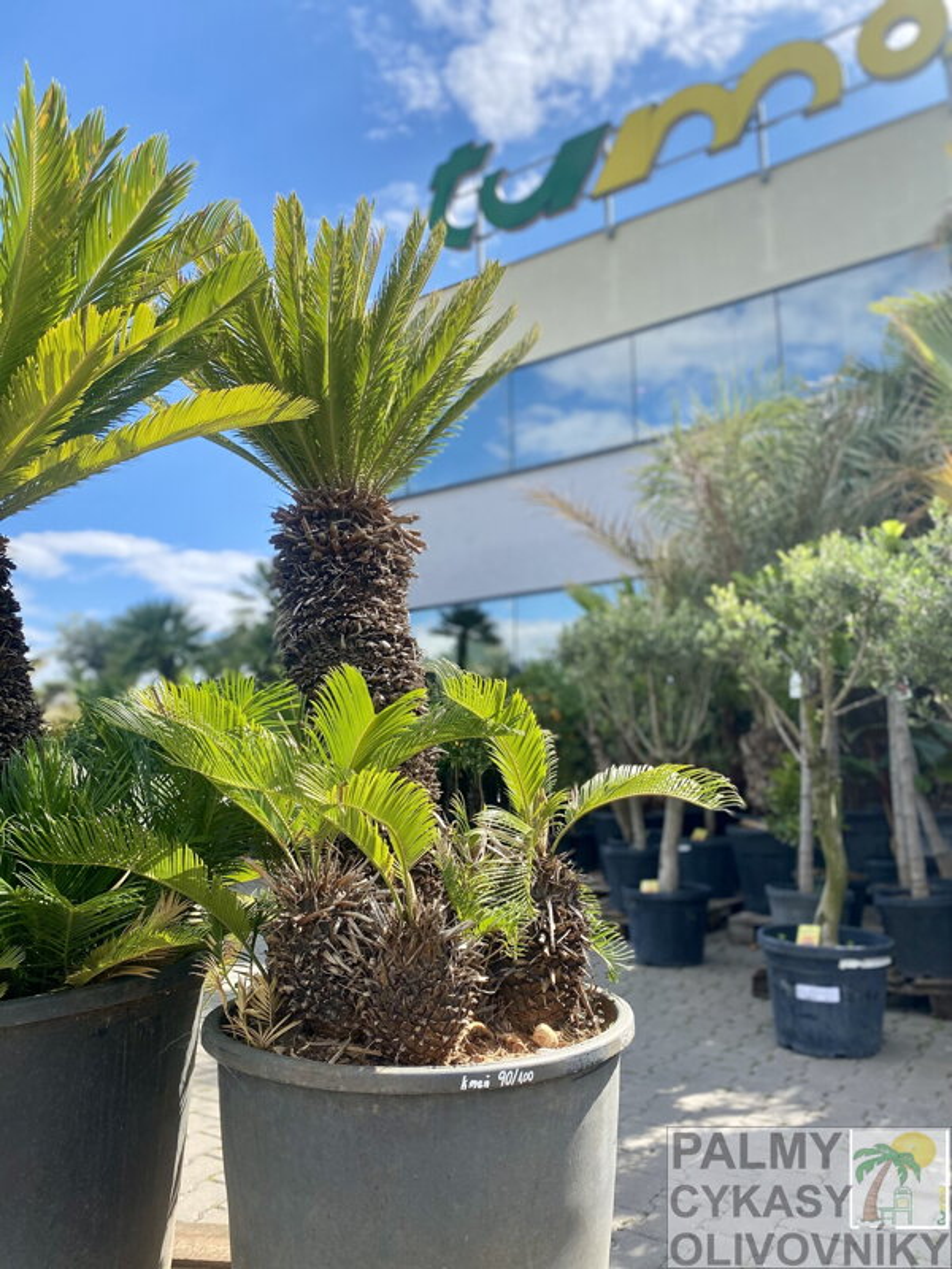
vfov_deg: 67.3
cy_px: 634
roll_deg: +0.8
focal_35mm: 26
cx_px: 476
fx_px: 953
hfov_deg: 53.1
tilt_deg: +10.5
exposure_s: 1/1447
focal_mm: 4.25
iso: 32
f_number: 1.8
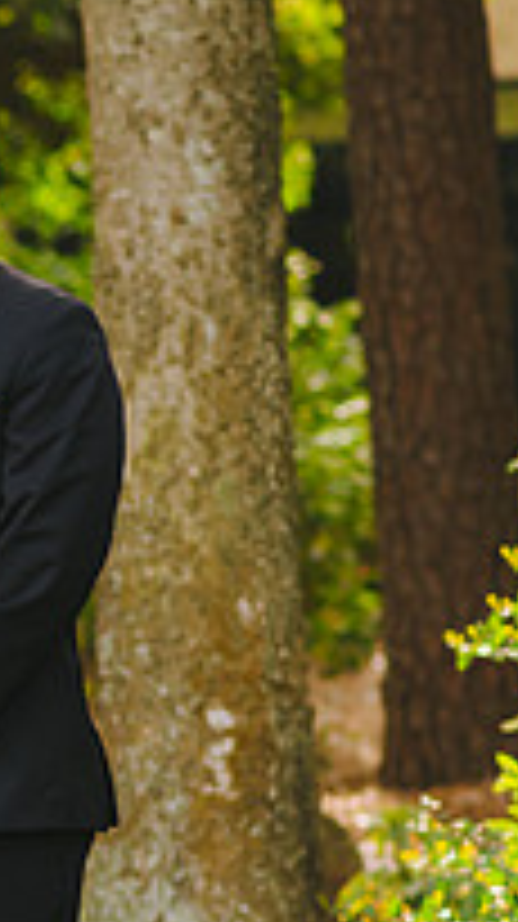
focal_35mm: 270
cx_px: -594
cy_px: 728
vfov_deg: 8.0
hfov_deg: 4.4
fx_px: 6607
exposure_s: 1/640
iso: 400
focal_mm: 85
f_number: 2.8
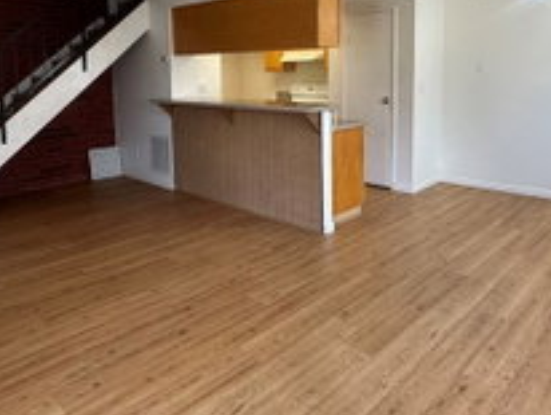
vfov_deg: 46.9
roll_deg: +1.3
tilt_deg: -5.3
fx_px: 462
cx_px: 247
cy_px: 115
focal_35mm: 29
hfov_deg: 61.5
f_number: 2.2
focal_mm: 2.22
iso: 160
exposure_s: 1/120
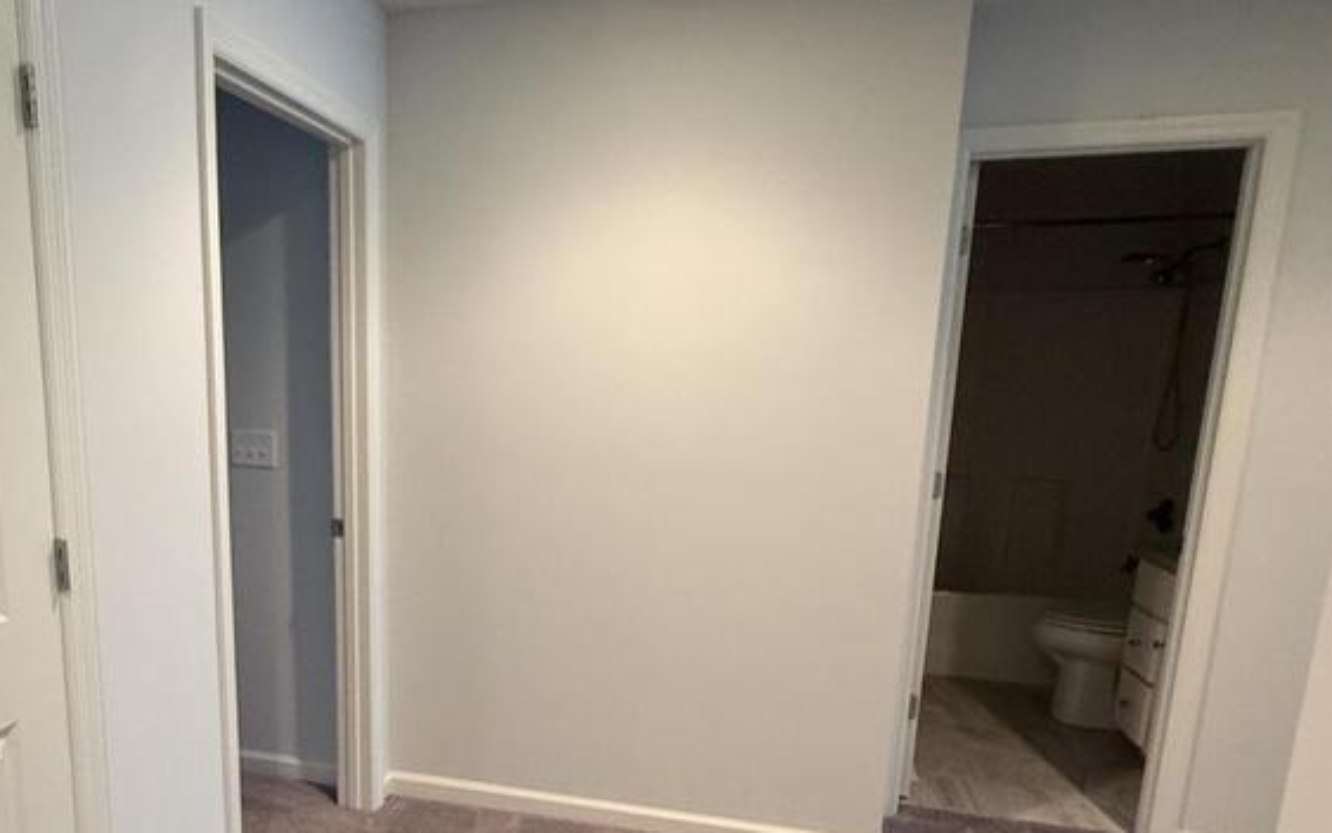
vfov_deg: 45.0
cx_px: 459
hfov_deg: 66.8
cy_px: 587
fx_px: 980
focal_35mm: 27
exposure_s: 1/60
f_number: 2.2
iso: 500
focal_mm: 2.22
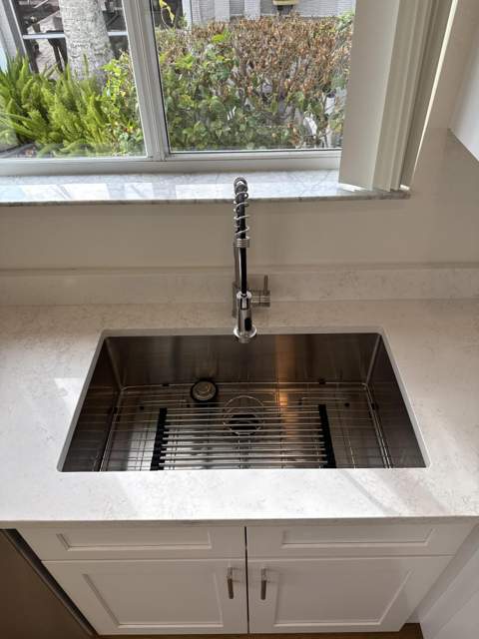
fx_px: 443
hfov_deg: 56.8
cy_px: 320
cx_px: 240
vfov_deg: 71.6
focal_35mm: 24
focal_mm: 6.76
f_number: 1.78
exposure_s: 1/955
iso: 100
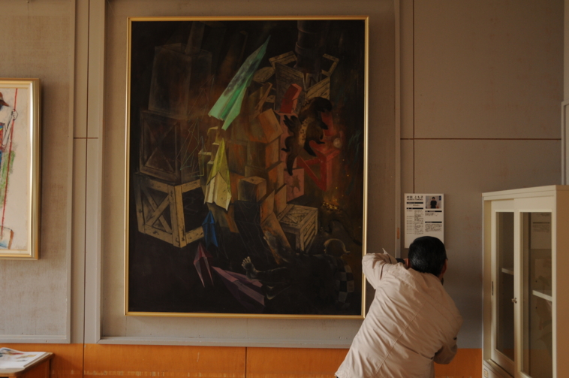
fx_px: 600
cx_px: 294
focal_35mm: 38
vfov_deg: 34.9
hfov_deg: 50.7
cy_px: 187
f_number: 3.8
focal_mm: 24
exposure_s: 1/100
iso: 400
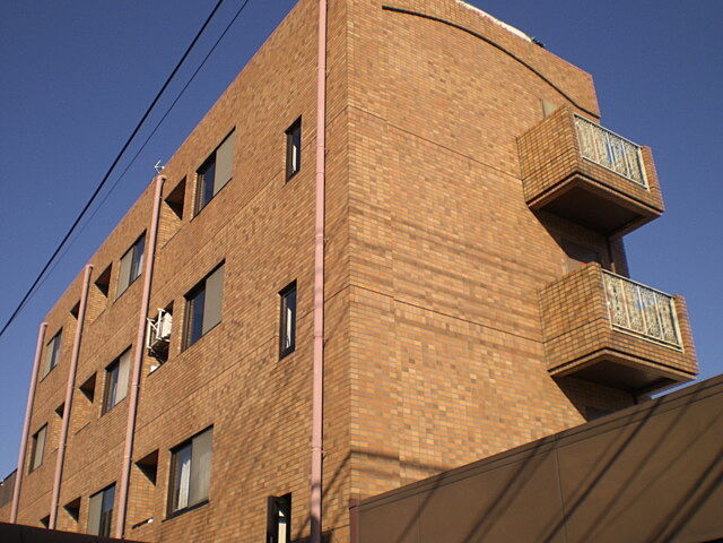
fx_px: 794
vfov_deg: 37.7
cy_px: 272
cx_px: 362
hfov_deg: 49.0
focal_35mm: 38
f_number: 4.4
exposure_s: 1/400
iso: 50
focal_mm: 6.3
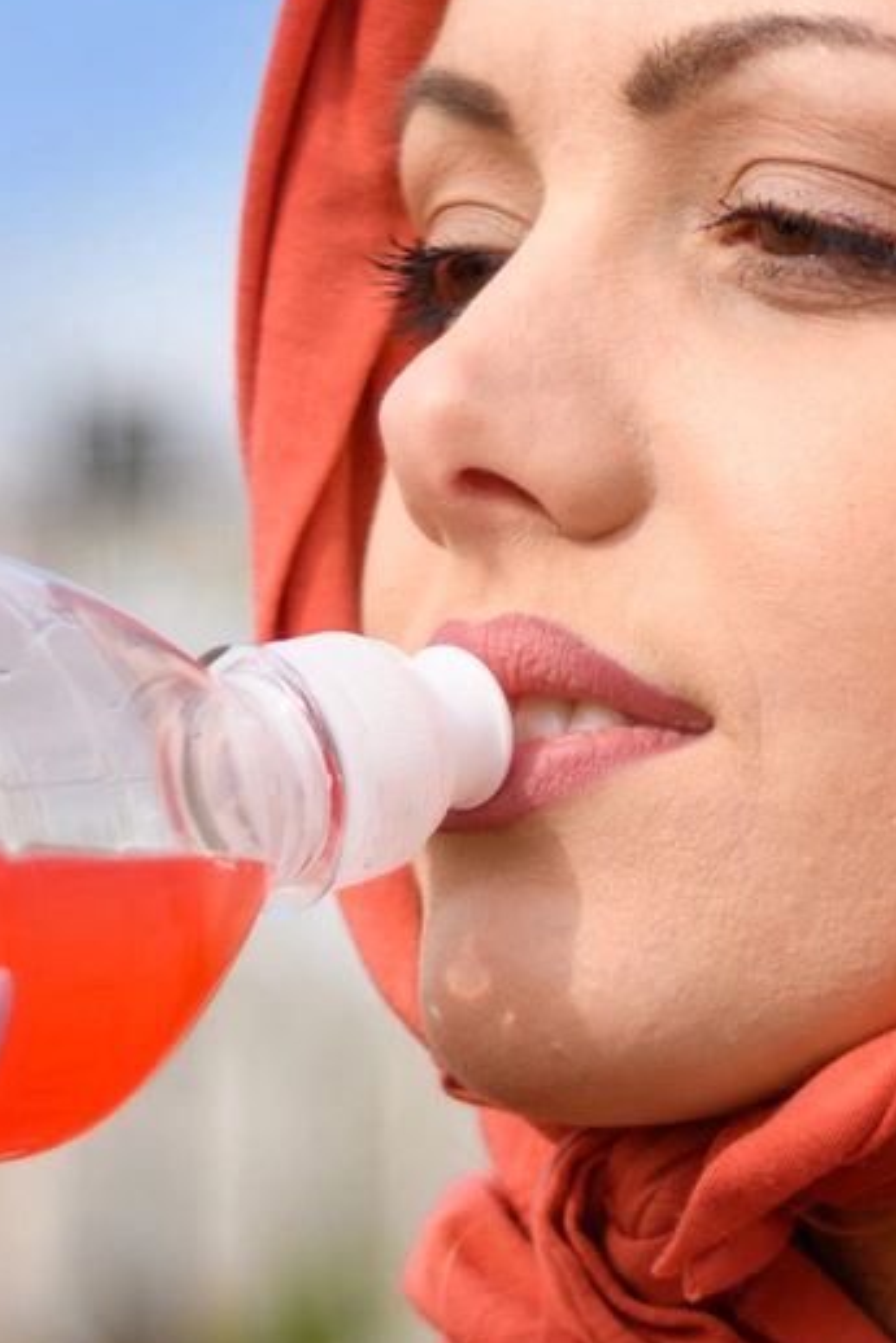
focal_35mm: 238
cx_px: 454
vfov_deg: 8.5
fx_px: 8879
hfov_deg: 5.8
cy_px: 2012
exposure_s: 1/2000
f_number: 2.8
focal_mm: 58
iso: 160
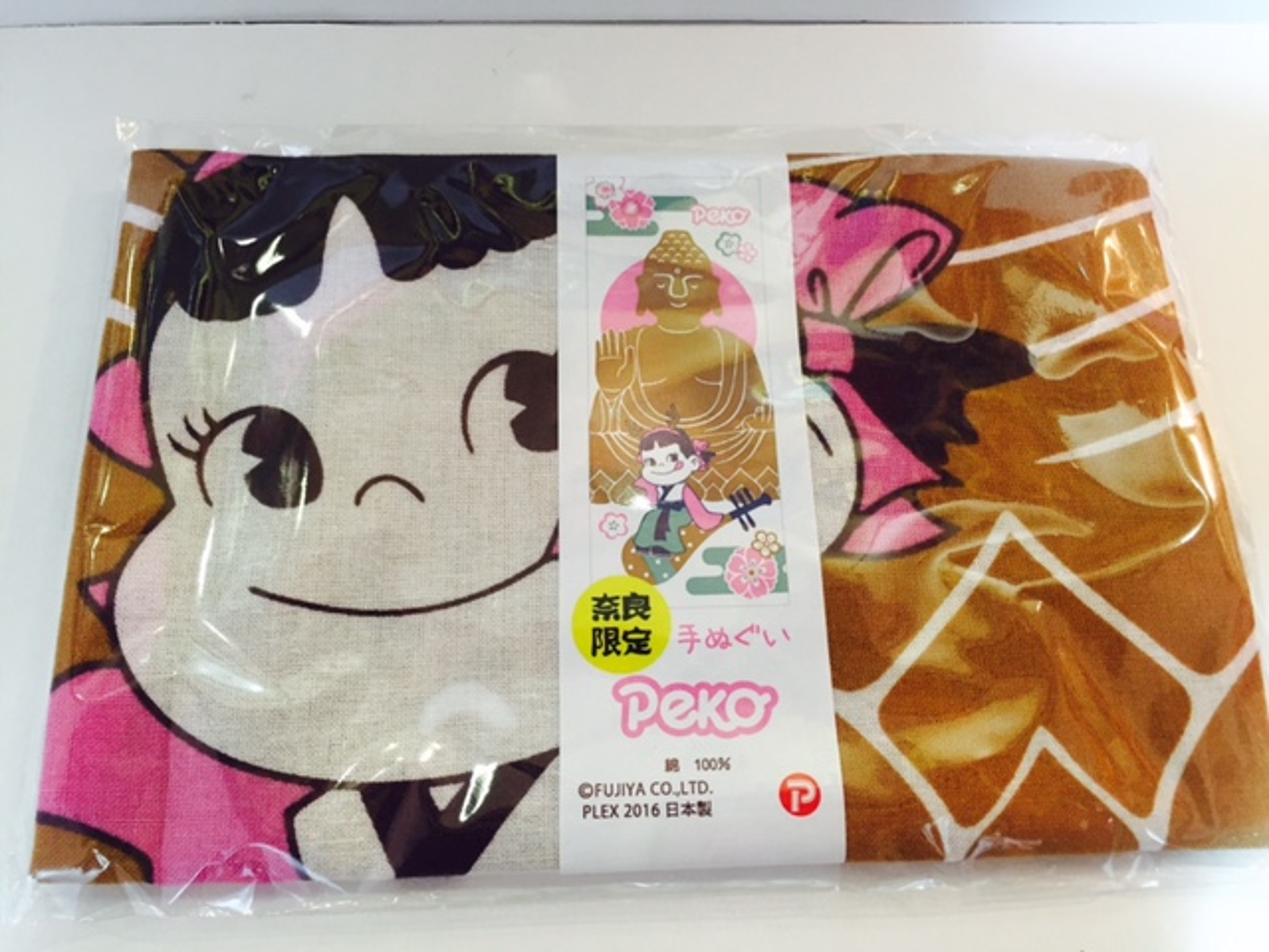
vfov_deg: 48.2
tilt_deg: -65.9
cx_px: 634
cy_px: 476
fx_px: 1063
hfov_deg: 61.7
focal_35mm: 29
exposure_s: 1/33
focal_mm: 4.15
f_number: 2.2
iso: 125
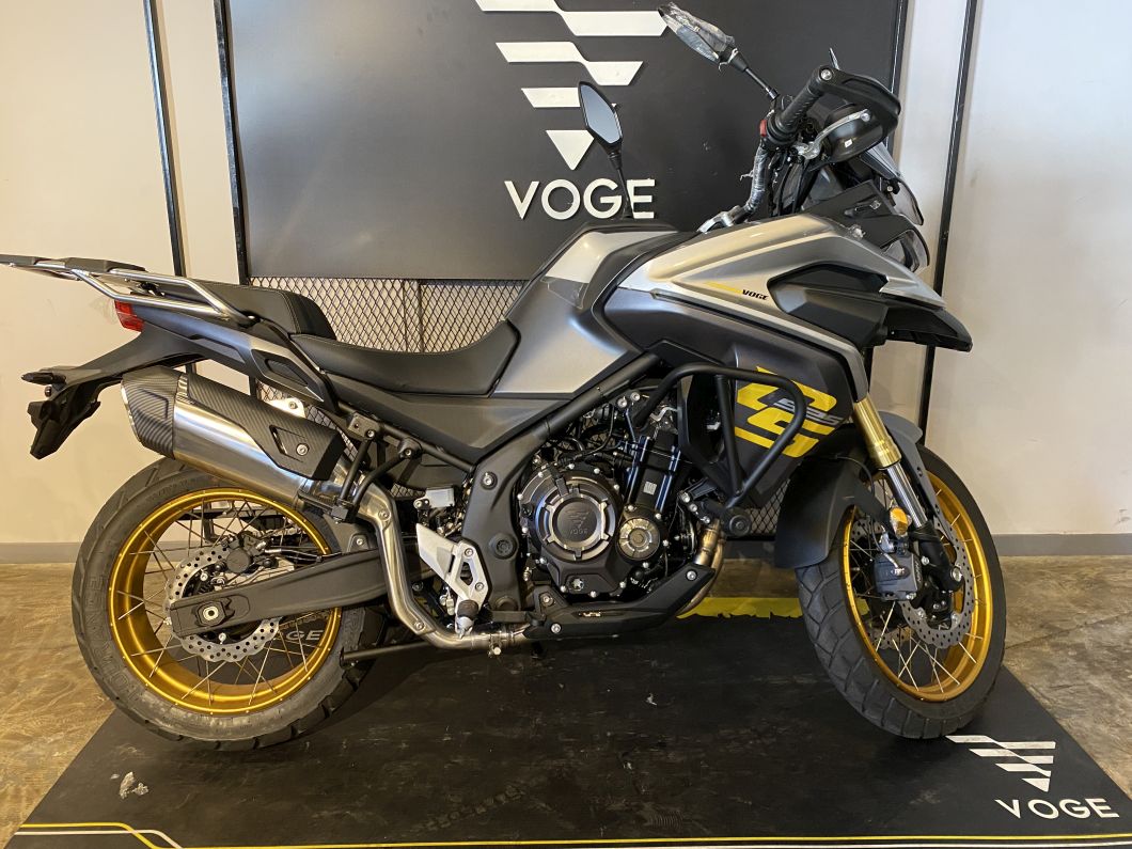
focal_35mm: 26
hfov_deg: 67.3
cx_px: 566
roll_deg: +0.3
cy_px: 424
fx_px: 850
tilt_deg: -16.1
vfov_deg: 53.1
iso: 500
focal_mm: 4.25
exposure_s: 1/50
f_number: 1.8
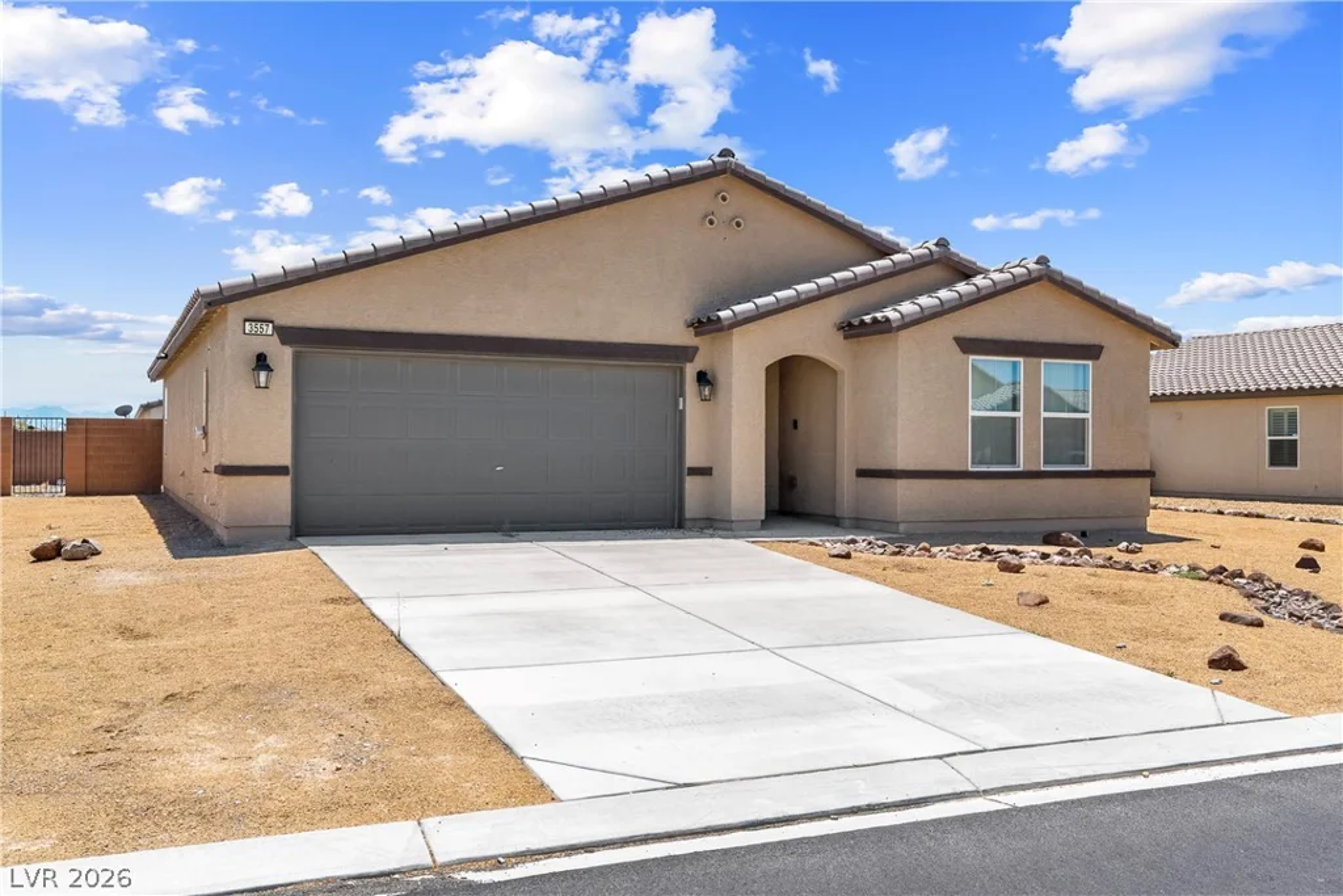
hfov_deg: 60.3
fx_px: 1157
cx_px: 672
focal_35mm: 31
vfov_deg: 42.3
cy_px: 448
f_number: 8
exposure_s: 1/1000
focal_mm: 21
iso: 400
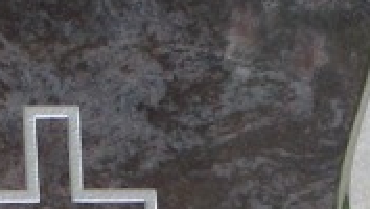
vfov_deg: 3.3
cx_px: 311
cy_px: 472
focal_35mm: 369
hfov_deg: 5.8
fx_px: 3624
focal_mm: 12.4
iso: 80
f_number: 3.2
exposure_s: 1/320
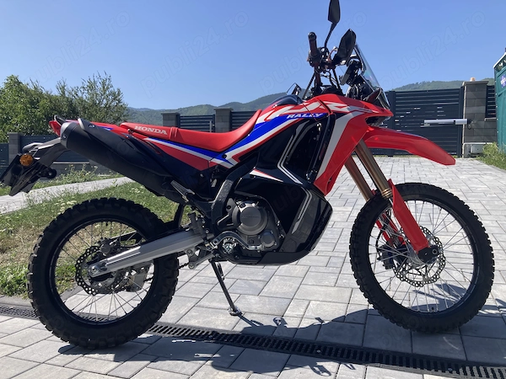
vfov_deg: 49.7
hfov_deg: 63.4
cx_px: 253
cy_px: 190
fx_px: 409
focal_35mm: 28
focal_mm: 3.99
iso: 20
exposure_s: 1/1548
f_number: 1.8
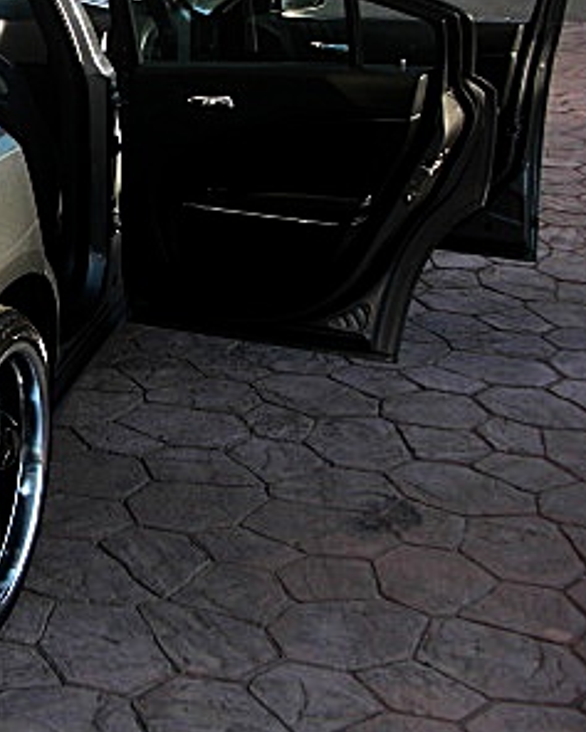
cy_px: 183
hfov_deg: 18.8
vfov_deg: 24.8
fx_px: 1647
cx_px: -168
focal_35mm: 76
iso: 50
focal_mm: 6.3
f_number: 2.8
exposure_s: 1/200
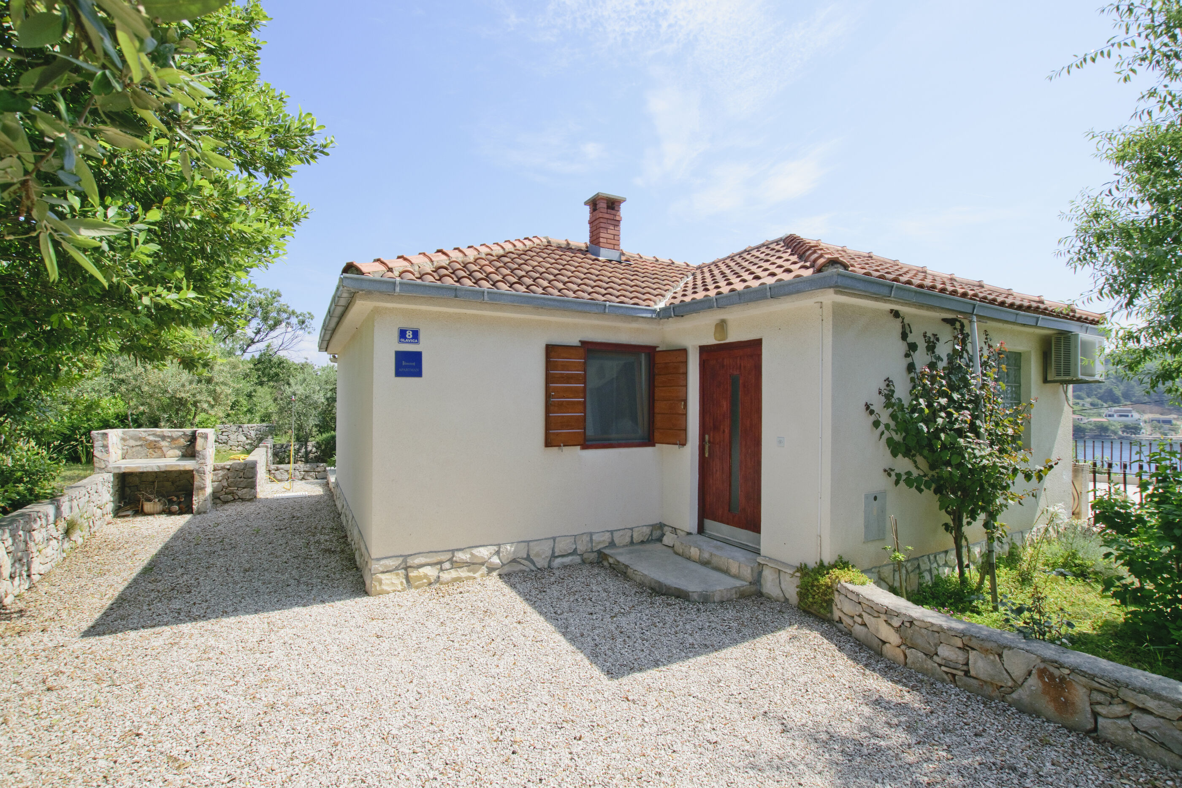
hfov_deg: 100.4
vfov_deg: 77.3
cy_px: 394
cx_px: 591
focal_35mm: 15
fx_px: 492
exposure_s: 1/320
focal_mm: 10
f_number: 9
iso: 200
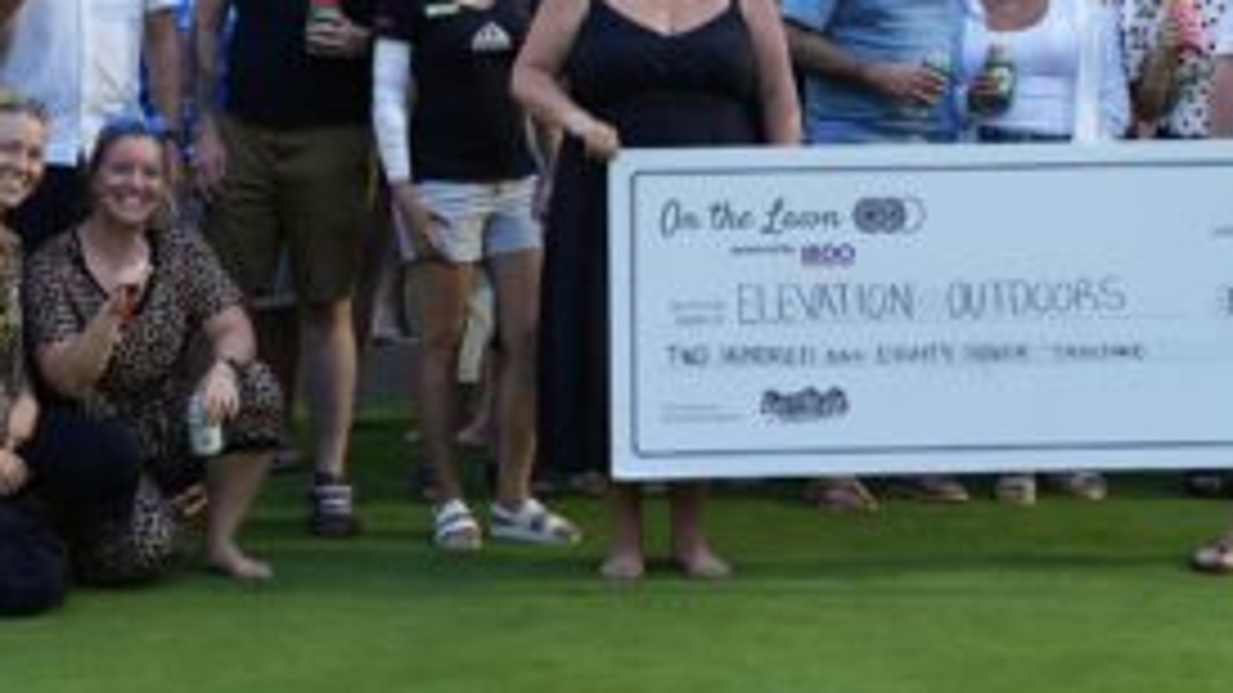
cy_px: -220
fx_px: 3890
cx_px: 873
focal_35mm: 119
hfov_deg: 17.9
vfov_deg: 10.0
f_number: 4
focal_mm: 48
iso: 1000
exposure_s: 1/160
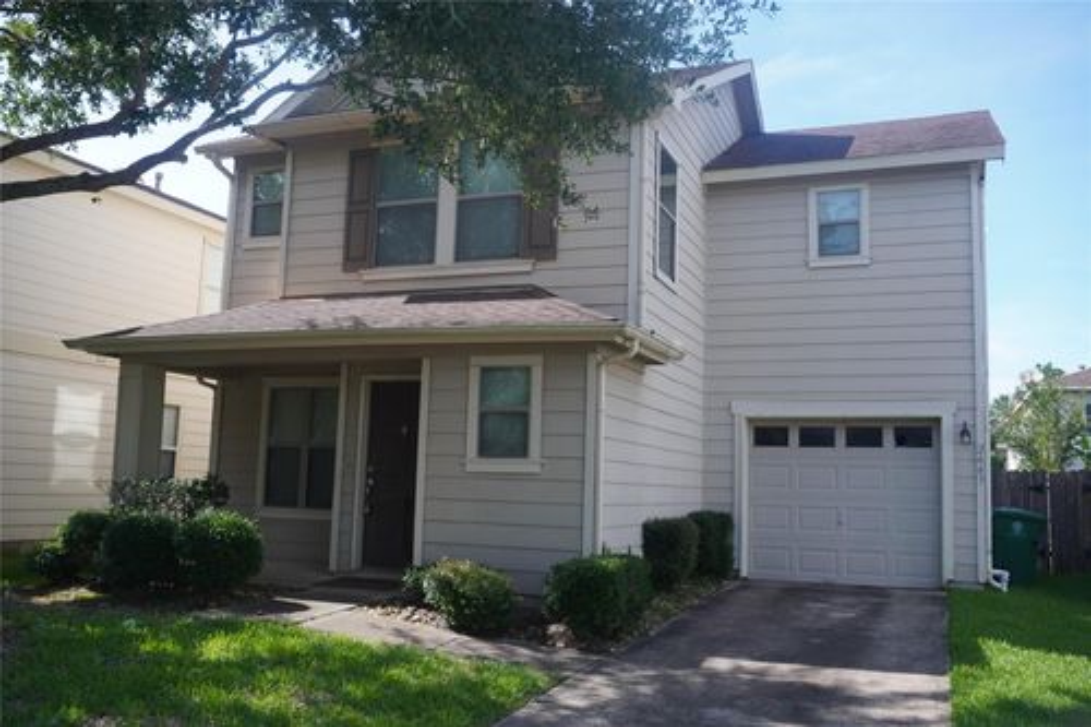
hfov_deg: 59.5
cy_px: 364
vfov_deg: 41.7
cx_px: 546
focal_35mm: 32
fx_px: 954
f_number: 6.3
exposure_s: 1/160
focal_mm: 21
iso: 100
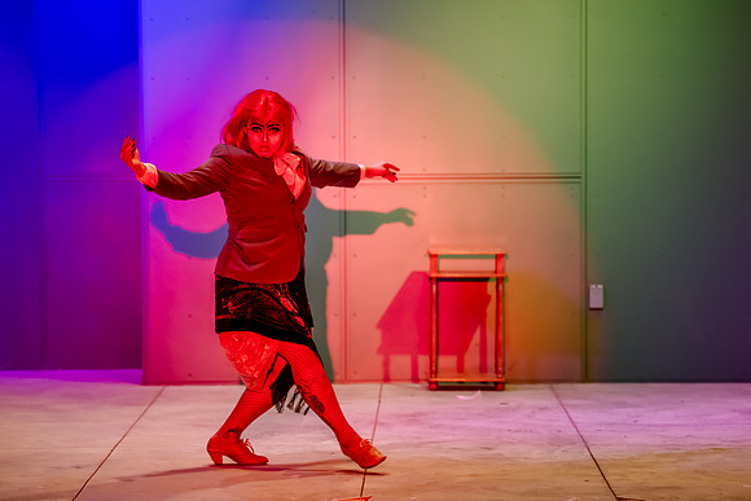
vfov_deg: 8.9
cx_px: 382
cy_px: 242
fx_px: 3221
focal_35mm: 154
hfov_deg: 13.3
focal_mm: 116
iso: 1250
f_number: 2.8
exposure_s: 1/160
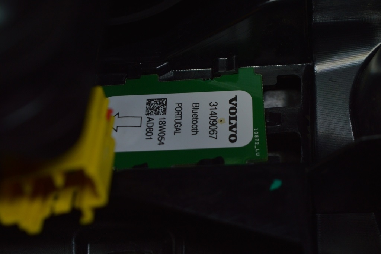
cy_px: 127
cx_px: 190
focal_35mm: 82
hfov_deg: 24.6
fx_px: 872
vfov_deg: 16.5
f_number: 5.6
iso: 400
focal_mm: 55
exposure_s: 1/40
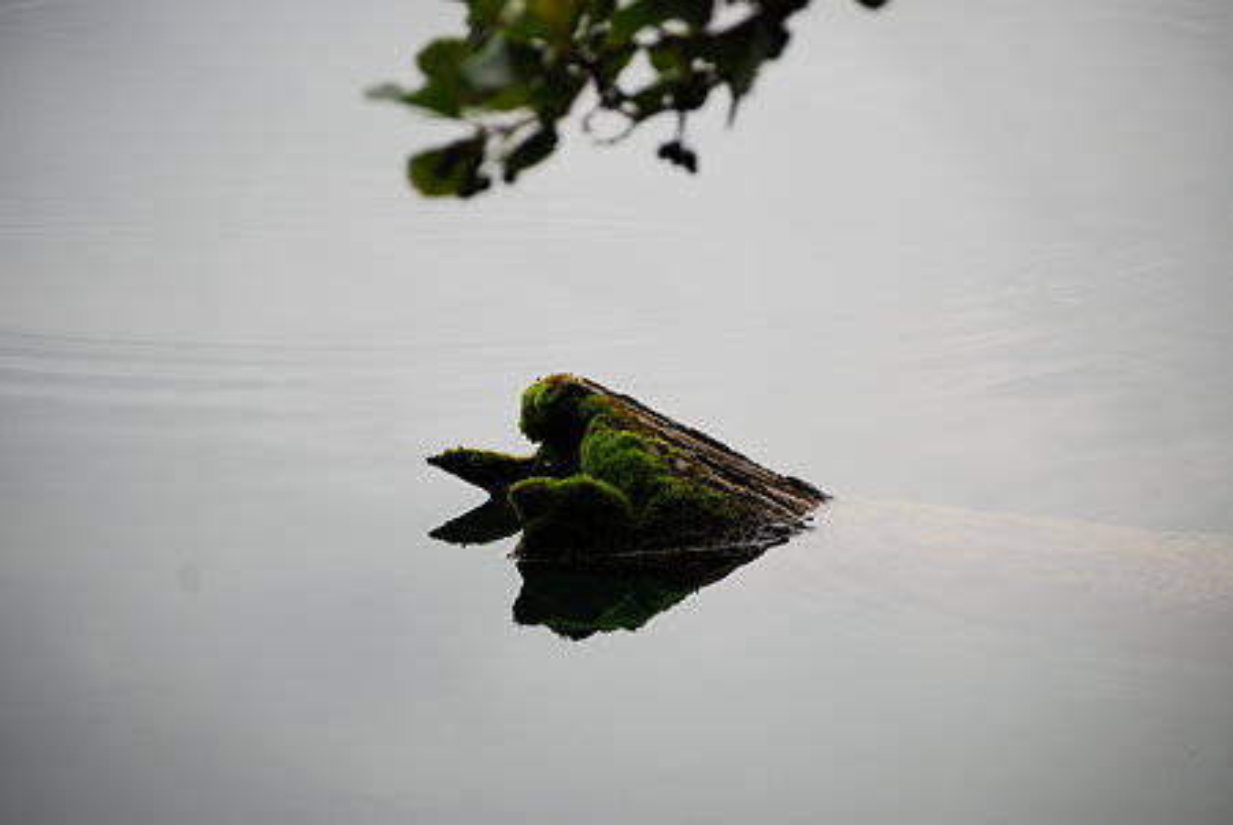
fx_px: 5657
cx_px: 616
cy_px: 412
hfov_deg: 12.4
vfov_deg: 8.3
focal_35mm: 165
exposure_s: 1/100
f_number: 4.8
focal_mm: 110
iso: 200
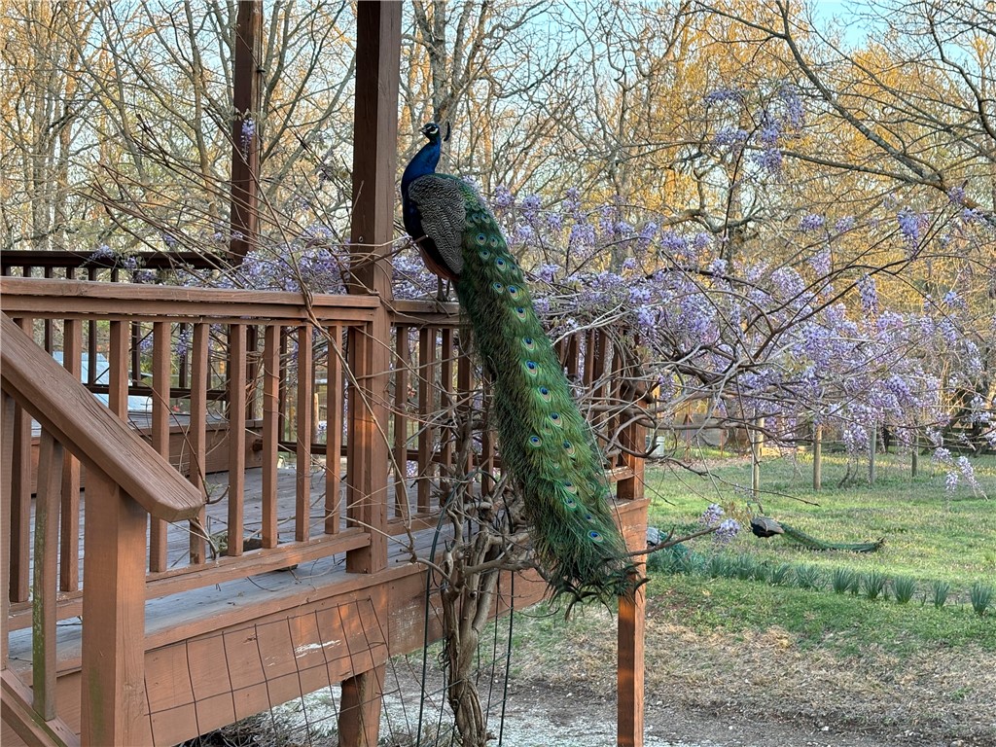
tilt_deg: -2.3
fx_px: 1496
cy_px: 374
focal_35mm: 52
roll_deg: -1.5
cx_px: 498
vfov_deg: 28.0
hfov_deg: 36.8
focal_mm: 5.96
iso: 50
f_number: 1.6
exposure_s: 1/103
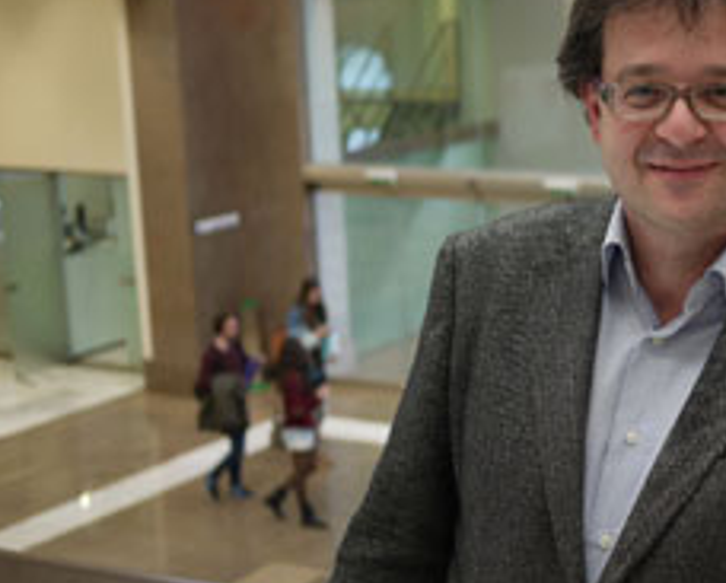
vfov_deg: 19.9
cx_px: 681
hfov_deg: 23.9
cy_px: 290
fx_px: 1657
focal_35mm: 77
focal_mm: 20
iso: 100
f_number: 1.7
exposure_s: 1/50
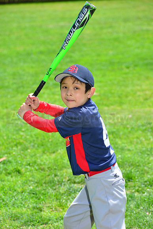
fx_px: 924
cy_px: 114
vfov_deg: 14.2
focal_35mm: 145
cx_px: 76
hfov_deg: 9.5
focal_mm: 145
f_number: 8
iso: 200
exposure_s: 1/200
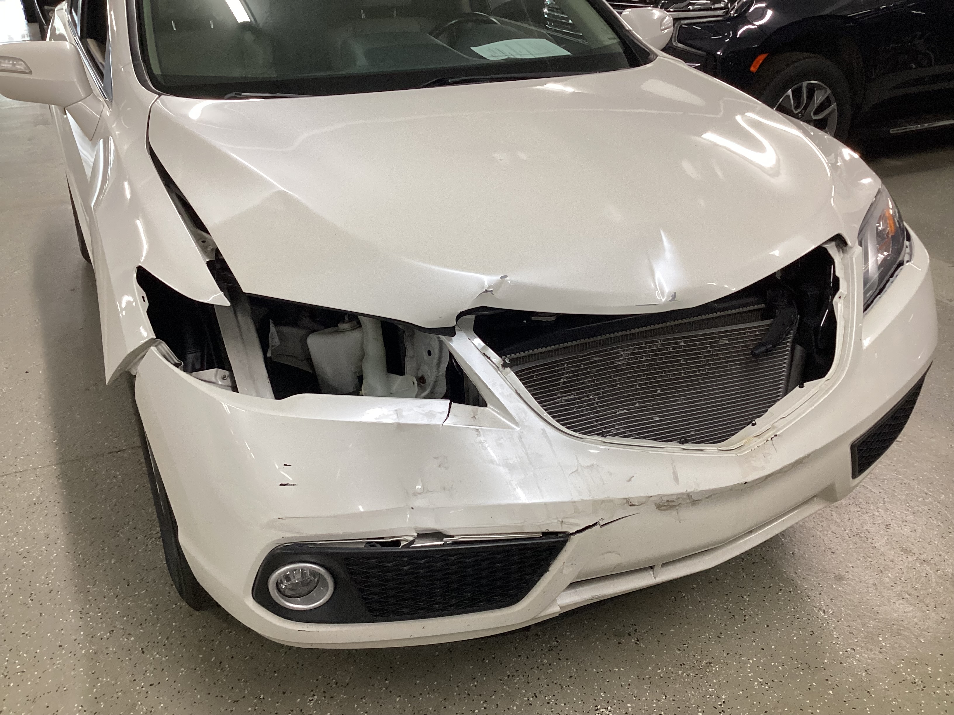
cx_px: 477
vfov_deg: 45.4
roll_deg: +1.2
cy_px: 358
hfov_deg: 58.4
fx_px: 854
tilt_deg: -26.9
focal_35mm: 31
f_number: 2.4
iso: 160
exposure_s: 1/60
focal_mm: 3.3
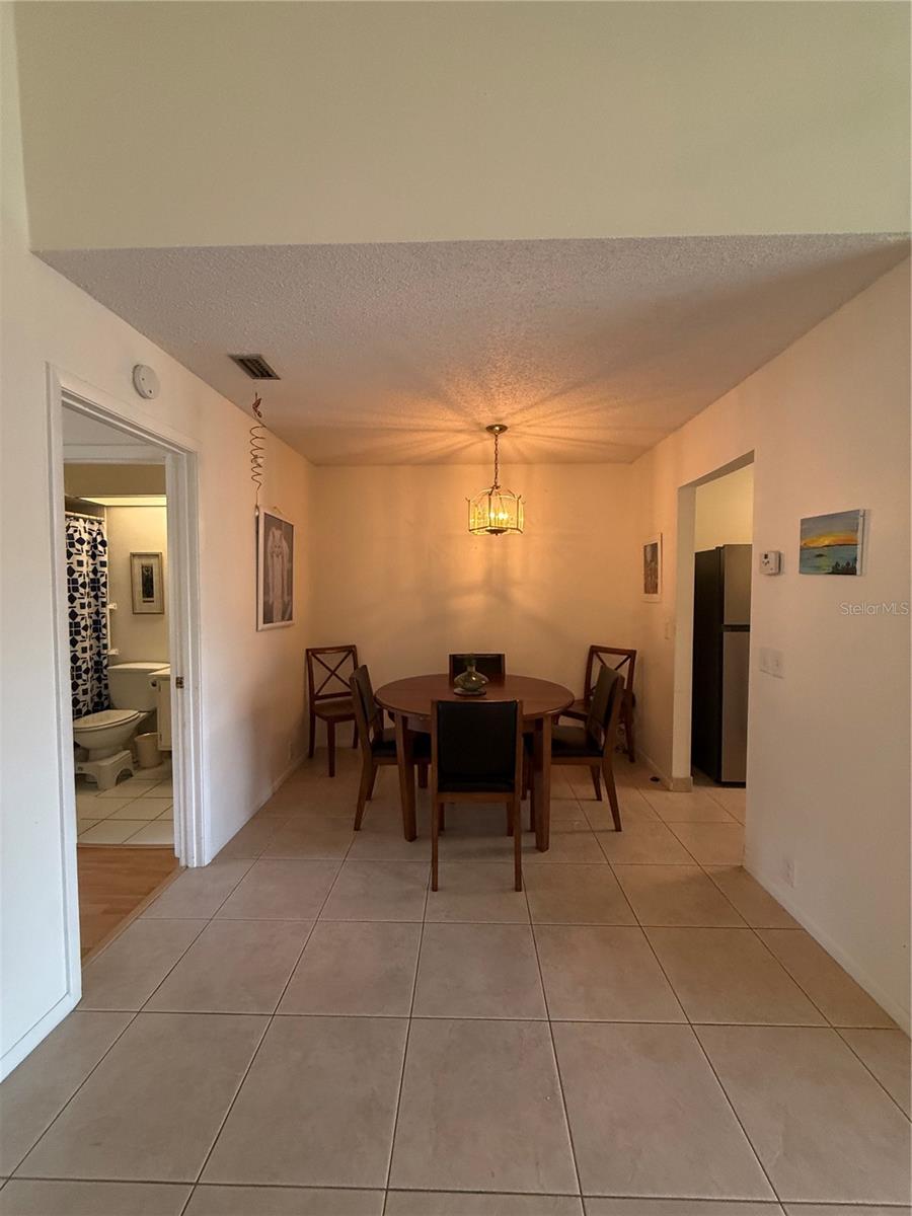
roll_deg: -0.4
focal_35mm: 14
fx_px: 492
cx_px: 456
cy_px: 608
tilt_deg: -1.5
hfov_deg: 85.7
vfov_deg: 102.1
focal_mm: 2.22
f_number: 2.2
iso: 200
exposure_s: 1/120
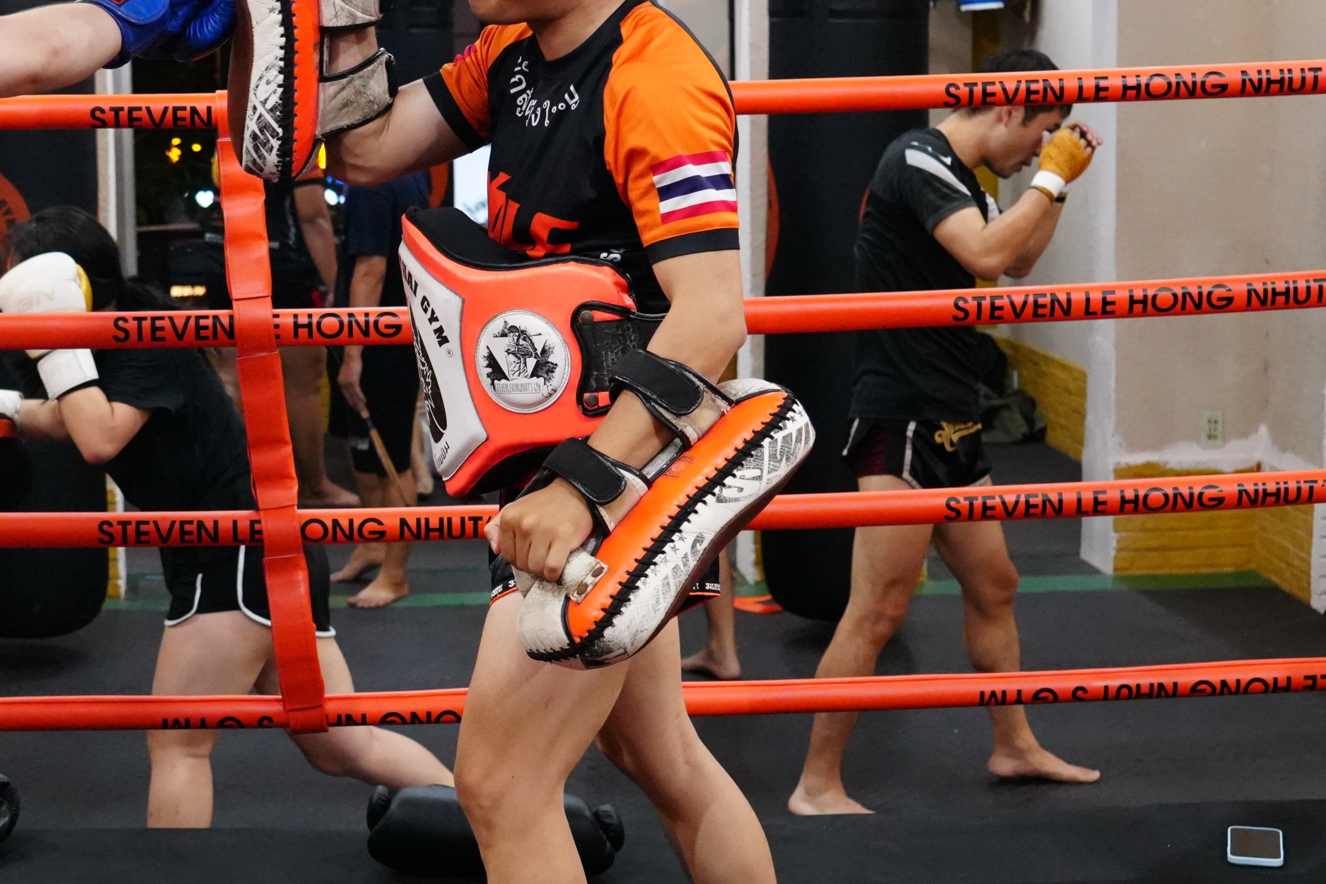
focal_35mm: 69
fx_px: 2556
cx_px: 311
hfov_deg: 28.6
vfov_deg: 19.6
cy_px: 412
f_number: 2.8
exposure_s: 1/800
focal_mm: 22.8
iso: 4000
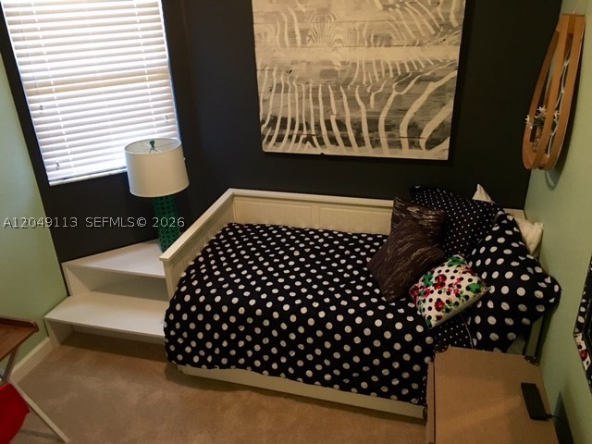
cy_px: 222
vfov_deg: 48.2
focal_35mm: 29
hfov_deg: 61.7
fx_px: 496
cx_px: 296
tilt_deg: -22.9
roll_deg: +3.5
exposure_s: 1/4
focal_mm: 4.15
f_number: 2.2
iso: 50
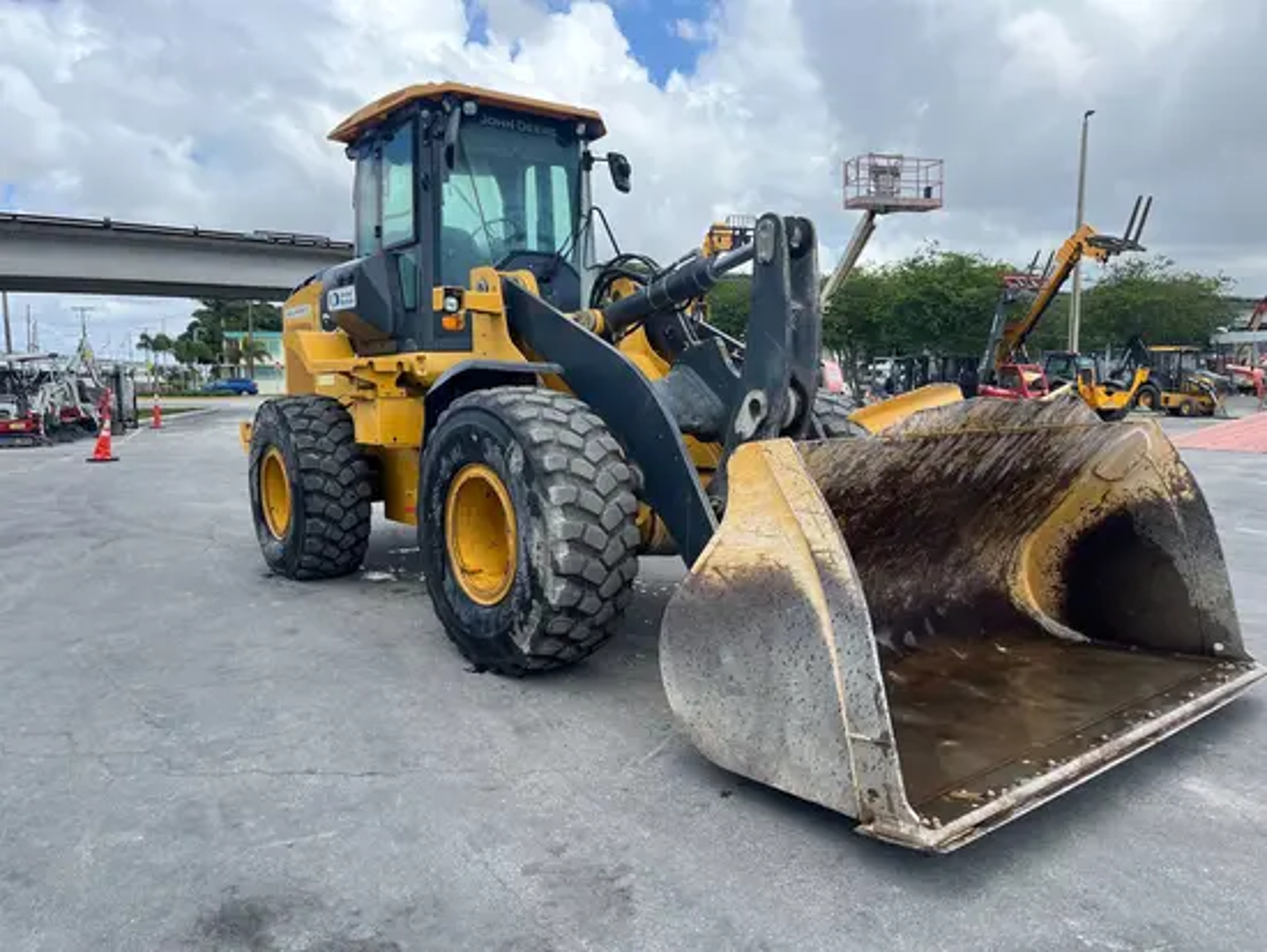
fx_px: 952
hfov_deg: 67.3
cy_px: 476
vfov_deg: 53.1
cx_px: 634
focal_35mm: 26
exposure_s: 1/1862
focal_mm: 5.1
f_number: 1.6
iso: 50
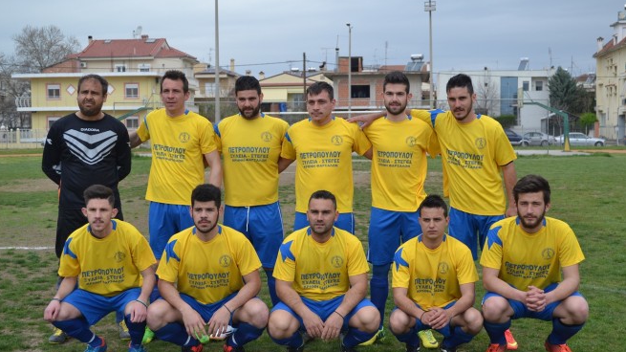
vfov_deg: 21.1
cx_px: 313
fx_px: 946
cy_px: 201
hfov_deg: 36.6
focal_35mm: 57
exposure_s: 1/1250
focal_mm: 36
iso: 400
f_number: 5.6
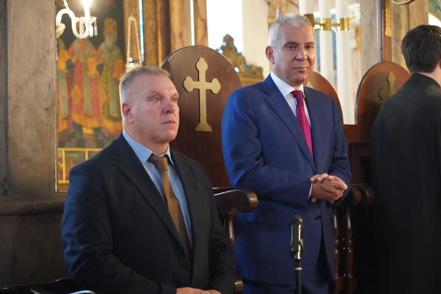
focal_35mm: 69
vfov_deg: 19.7
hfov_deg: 29.2
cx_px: 220
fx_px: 845
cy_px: 147
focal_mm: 69
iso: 12800
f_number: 4
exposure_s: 1/160
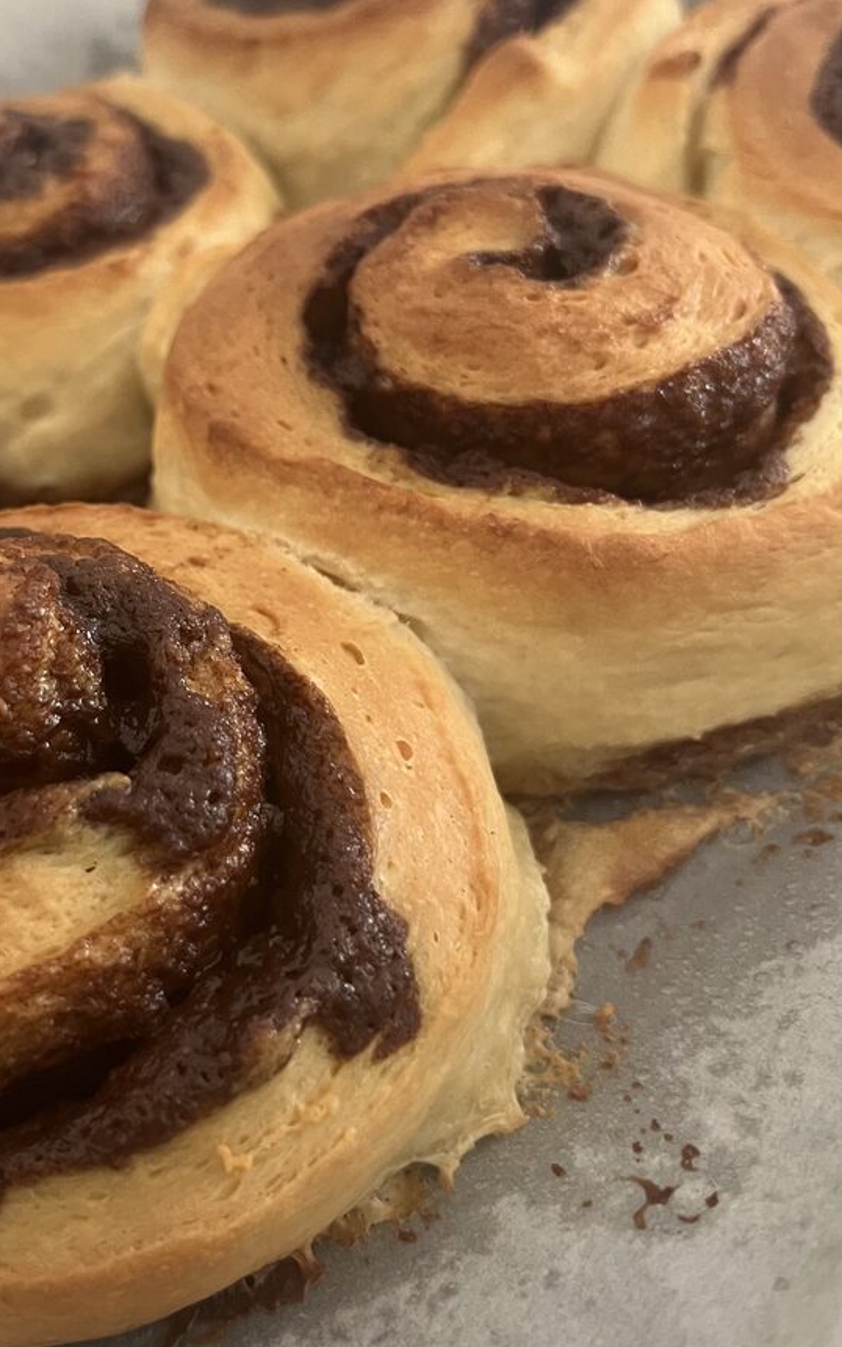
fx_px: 1504
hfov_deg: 30.3
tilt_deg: -39.2
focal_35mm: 41
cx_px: 130
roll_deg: +10.6
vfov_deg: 48.0
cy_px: 550
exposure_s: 1/60
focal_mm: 5.7
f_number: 1.5
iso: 250
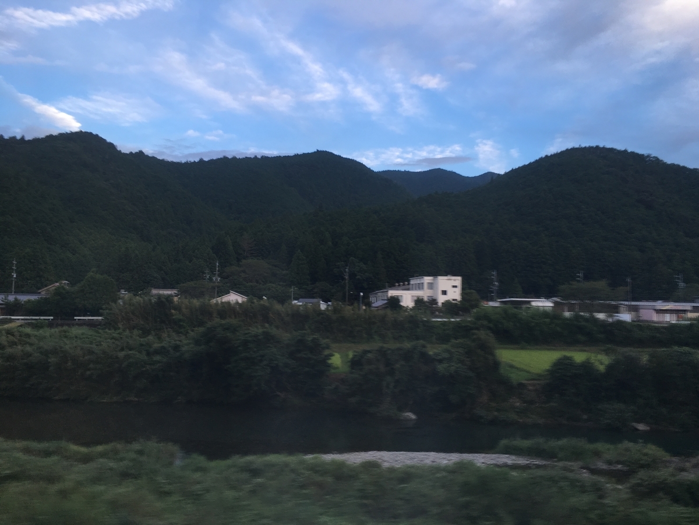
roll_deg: -1.1
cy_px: 262
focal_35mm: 29
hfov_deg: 61.7
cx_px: 350
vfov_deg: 48.2
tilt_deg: -3.0
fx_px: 586
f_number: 2.2
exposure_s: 1/60
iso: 25
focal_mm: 4.15
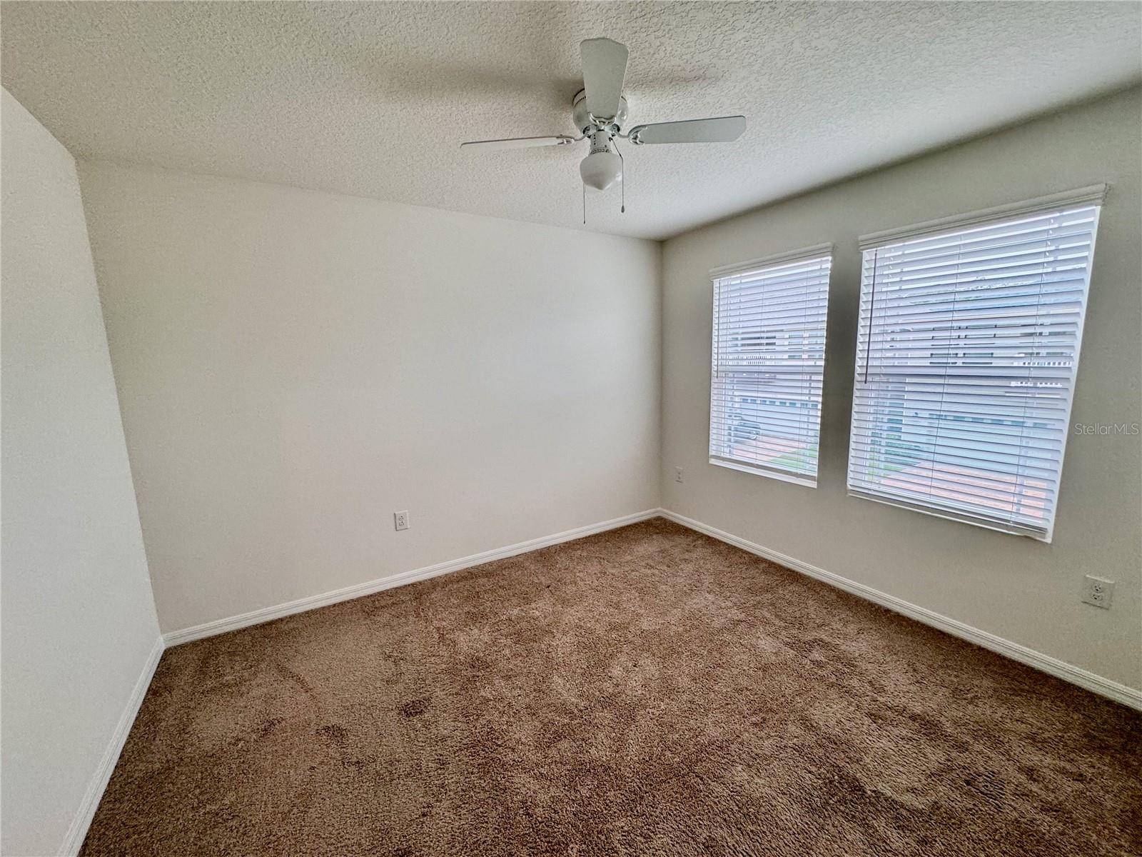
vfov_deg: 85.7
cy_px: 428
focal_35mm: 14
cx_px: 571
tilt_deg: -9.0
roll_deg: +1.1
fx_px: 462
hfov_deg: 102.1
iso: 200
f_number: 2.2
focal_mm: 2.22
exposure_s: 1/120
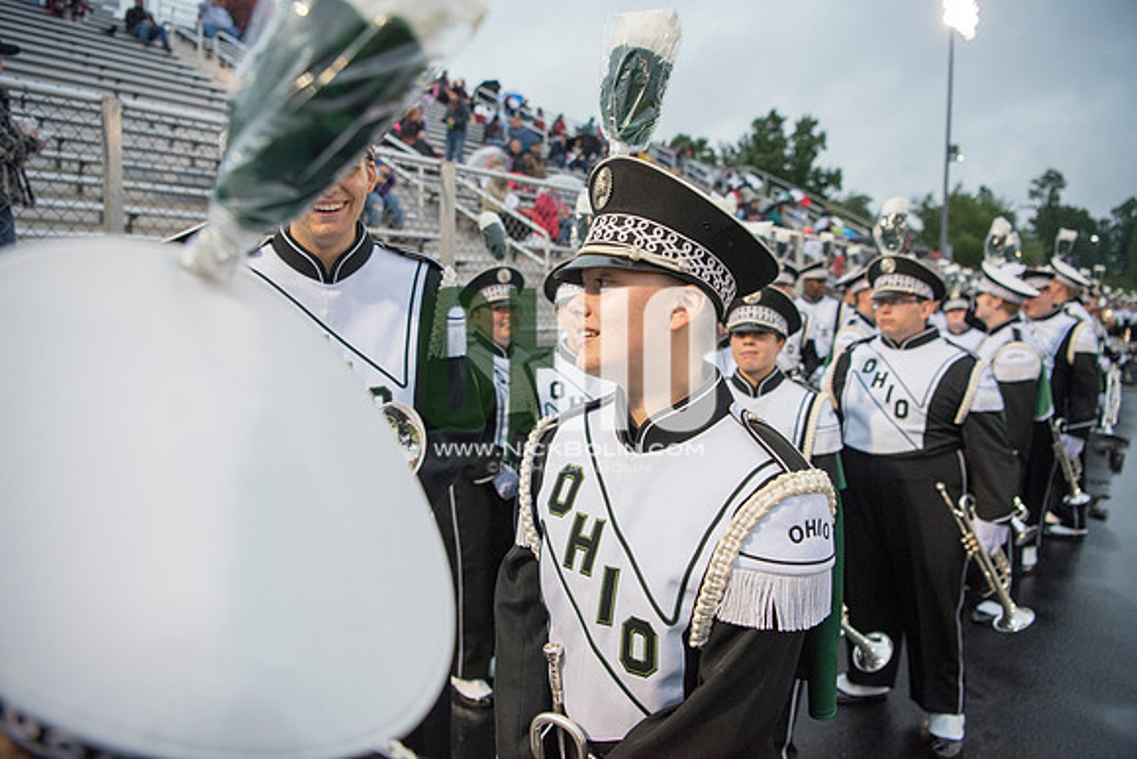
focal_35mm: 24
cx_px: 568
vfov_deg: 53.2
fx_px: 758
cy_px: 380
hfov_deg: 73.7
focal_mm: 24
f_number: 3.2
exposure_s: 1/800
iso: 2000
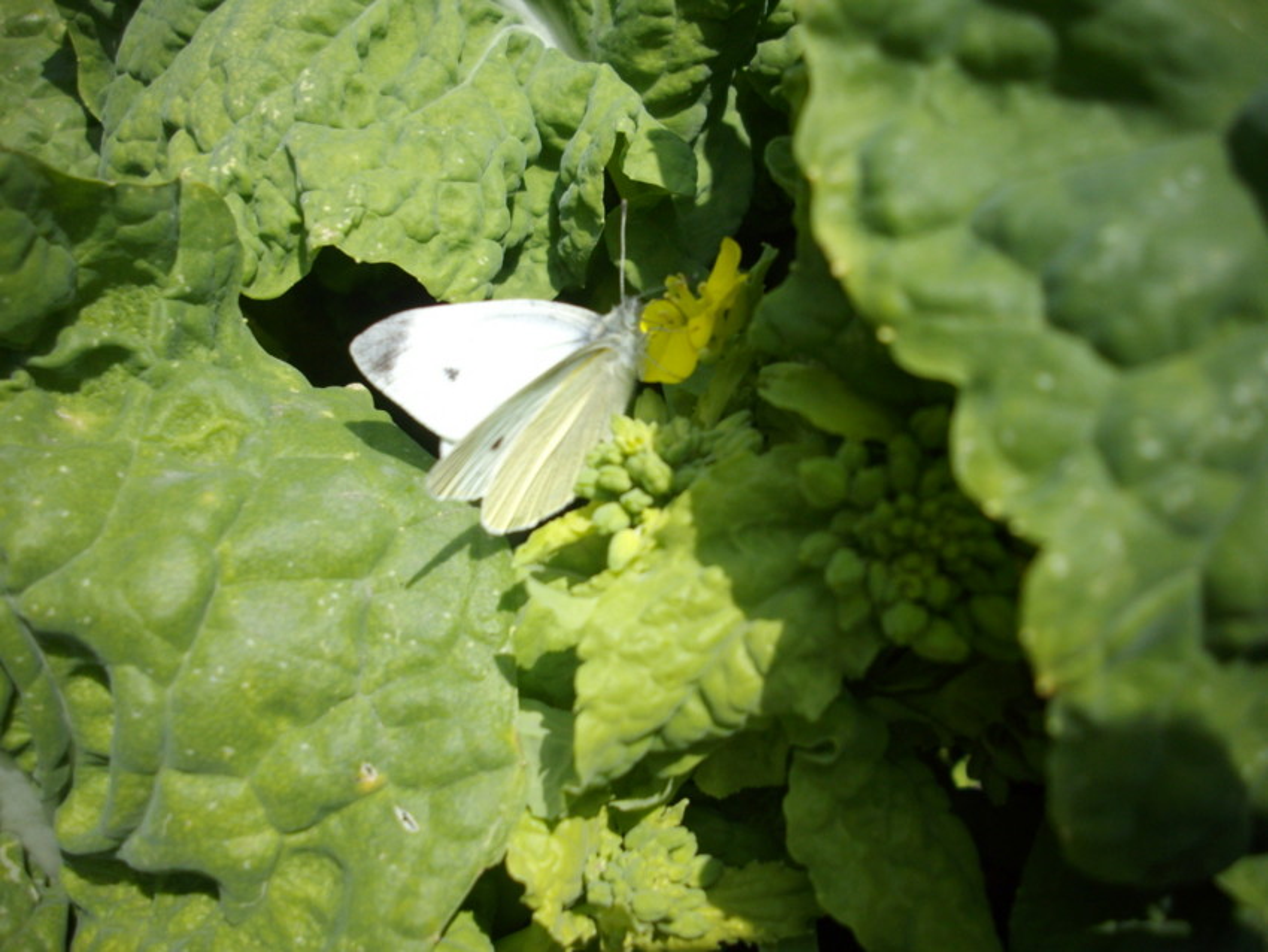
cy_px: 476
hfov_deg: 50.1
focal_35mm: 37
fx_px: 1356
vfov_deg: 38.7
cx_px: 634
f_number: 5.6
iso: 80
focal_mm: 6.2
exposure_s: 1/250
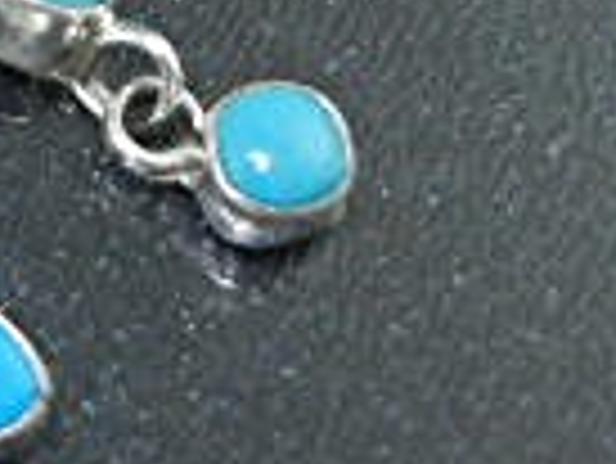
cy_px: -392
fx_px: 3740
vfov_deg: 6.9
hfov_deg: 9.3
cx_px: -121
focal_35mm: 210
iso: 800
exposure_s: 1/30
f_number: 7.6
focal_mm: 8.1
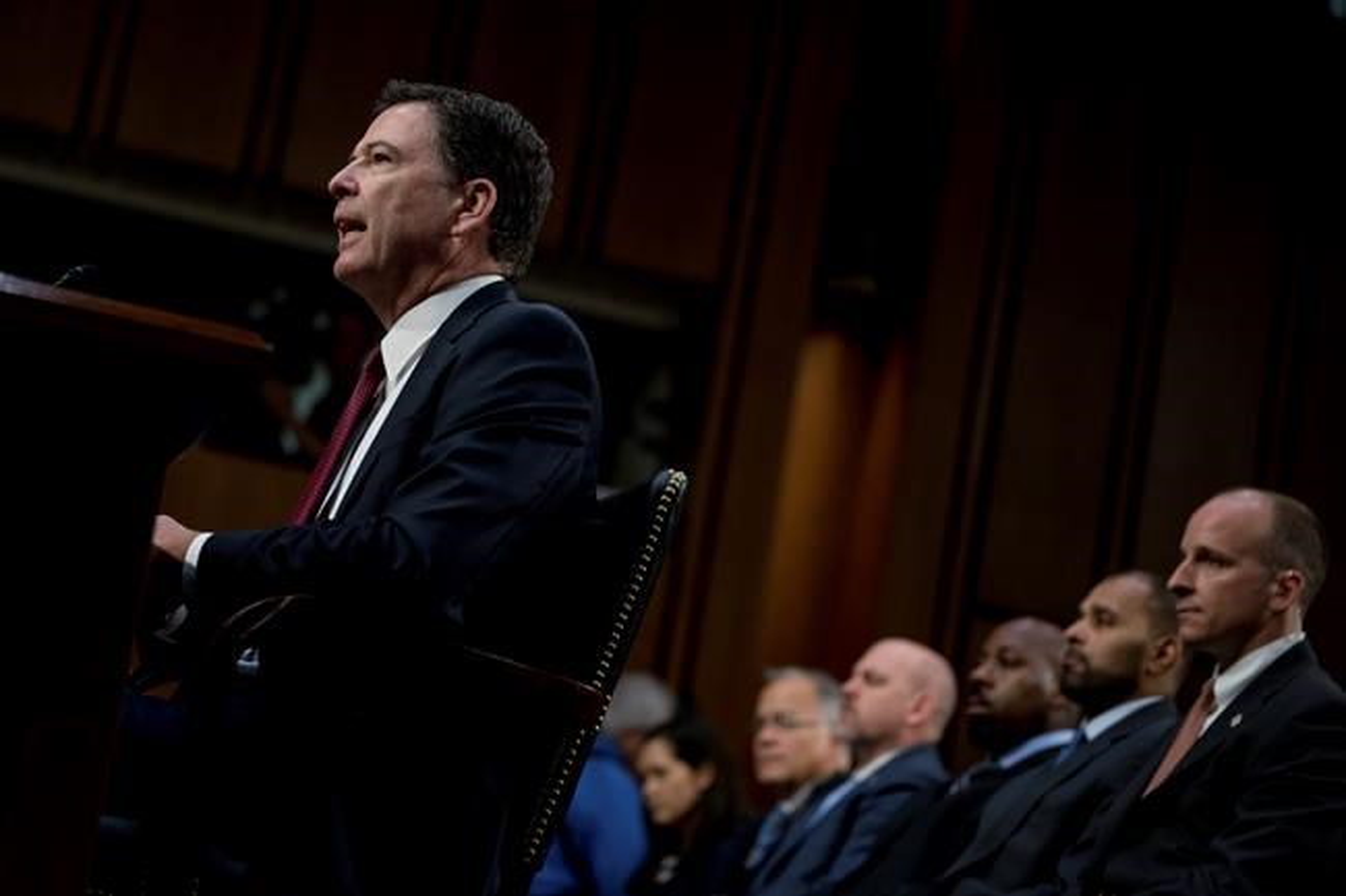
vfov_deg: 14.5
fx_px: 3513
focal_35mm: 94
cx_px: 673
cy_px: 448
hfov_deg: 21.7
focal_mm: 94
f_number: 2.8
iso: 1600
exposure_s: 1/640
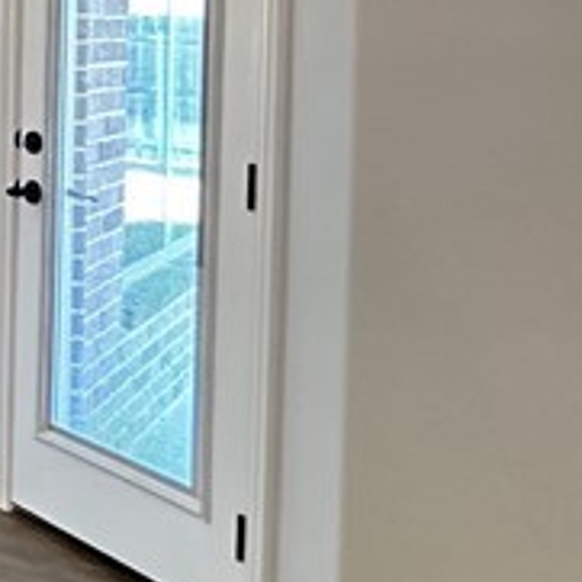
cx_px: -920
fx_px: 1332
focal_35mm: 70
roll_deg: -0.8
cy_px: 35
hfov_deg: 13.8
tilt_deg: -0.1
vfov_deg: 23.8
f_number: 2.2
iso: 250
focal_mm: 2.22
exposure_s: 1/60
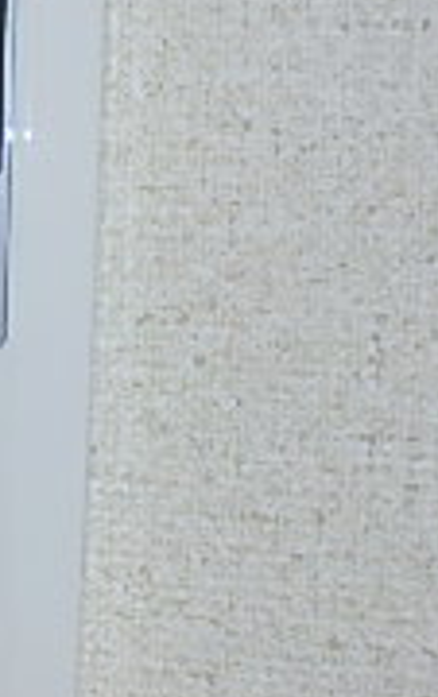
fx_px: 1504
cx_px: -256
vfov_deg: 26.1
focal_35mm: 79
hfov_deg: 15.1
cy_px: 318
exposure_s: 1/40
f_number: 3.5
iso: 200
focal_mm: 3.7
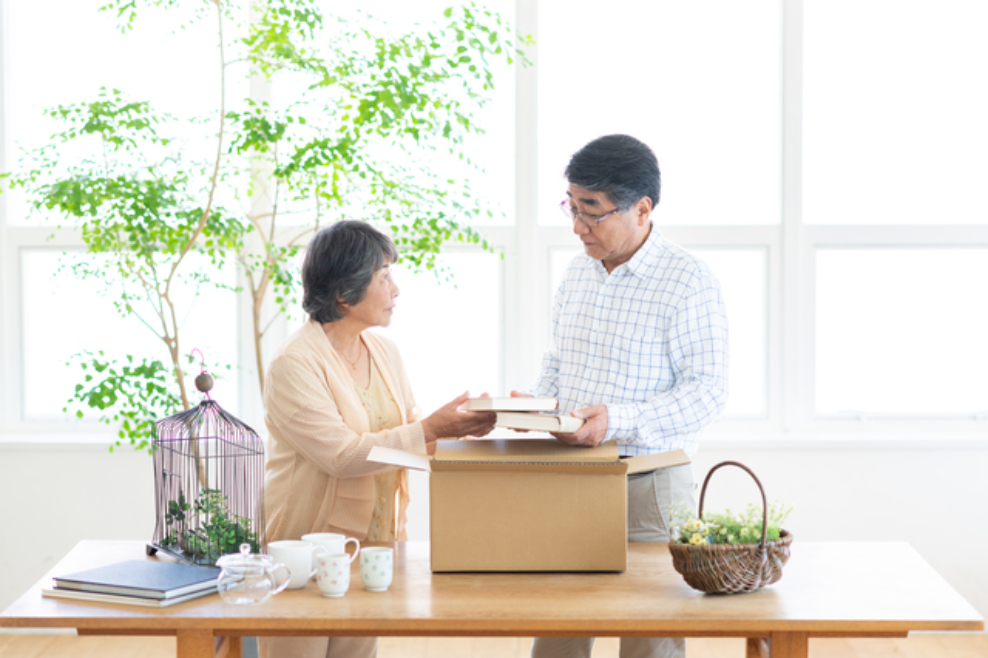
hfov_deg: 23.9
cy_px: 329
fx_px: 2331
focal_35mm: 85
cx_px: 494
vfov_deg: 16.1
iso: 500
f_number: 2.8
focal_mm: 85
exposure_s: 1/160
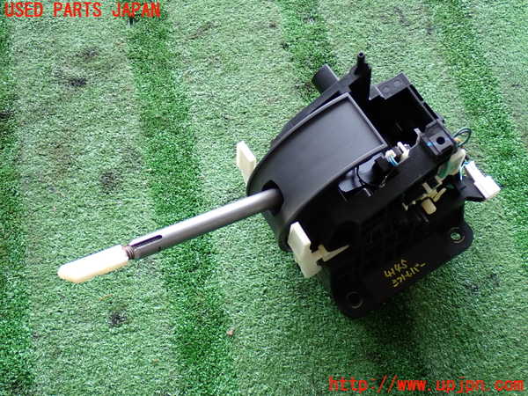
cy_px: 198
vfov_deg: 30.9
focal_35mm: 47
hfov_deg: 40.4
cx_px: 264
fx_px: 717
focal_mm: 8.4
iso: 200
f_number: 3.1
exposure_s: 1/80
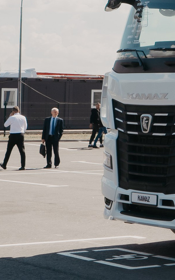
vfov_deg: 16.8
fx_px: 939
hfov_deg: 8.6
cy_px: 39
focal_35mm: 123
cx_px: 553
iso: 160
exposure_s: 1/125
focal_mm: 28
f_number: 14
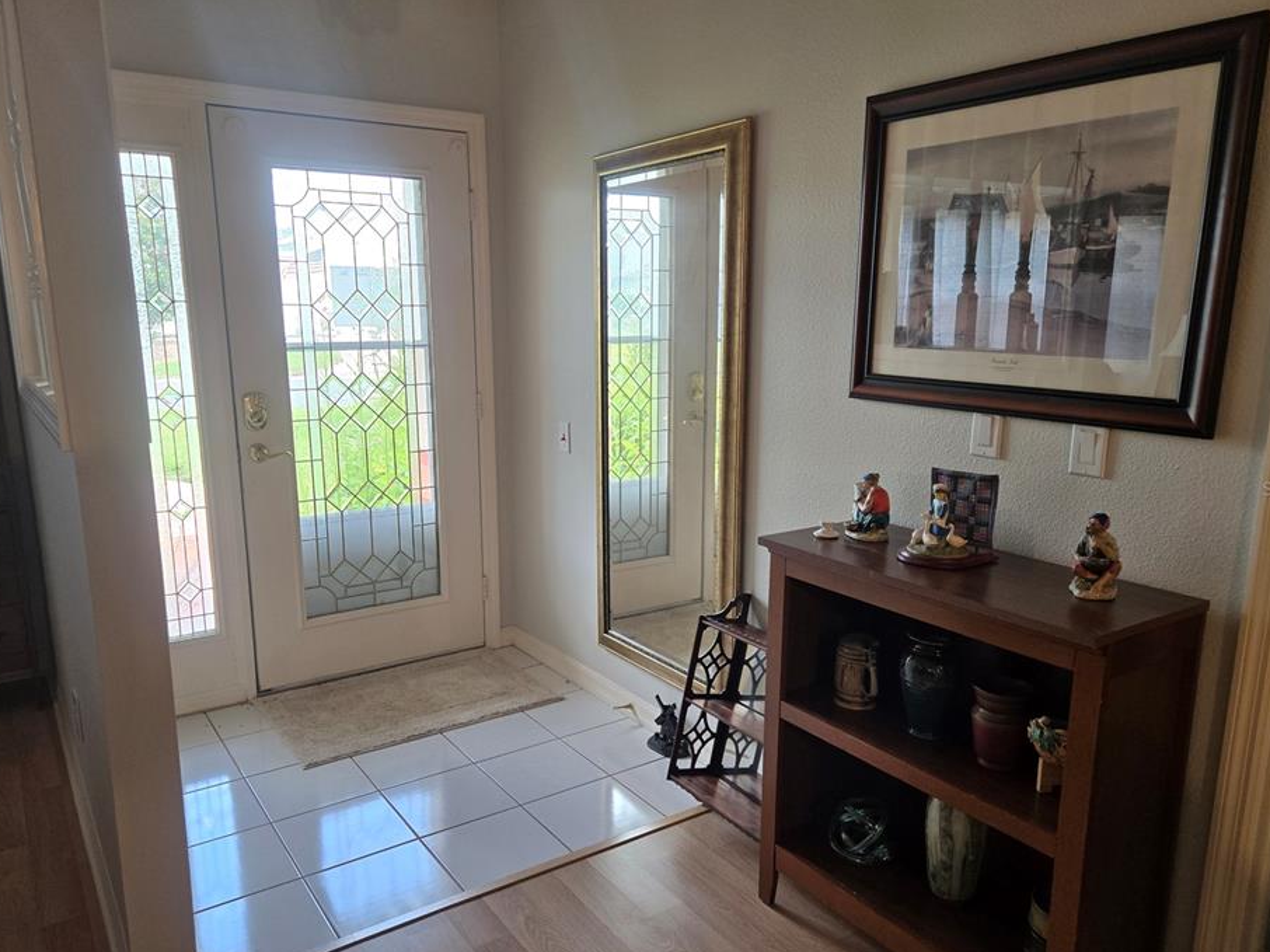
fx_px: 954
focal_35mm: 26
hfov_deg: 67.3
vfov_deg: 53.0
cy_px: 488
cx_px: 629
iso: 125
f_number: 1.8
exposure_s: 1/120
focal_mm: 5.4
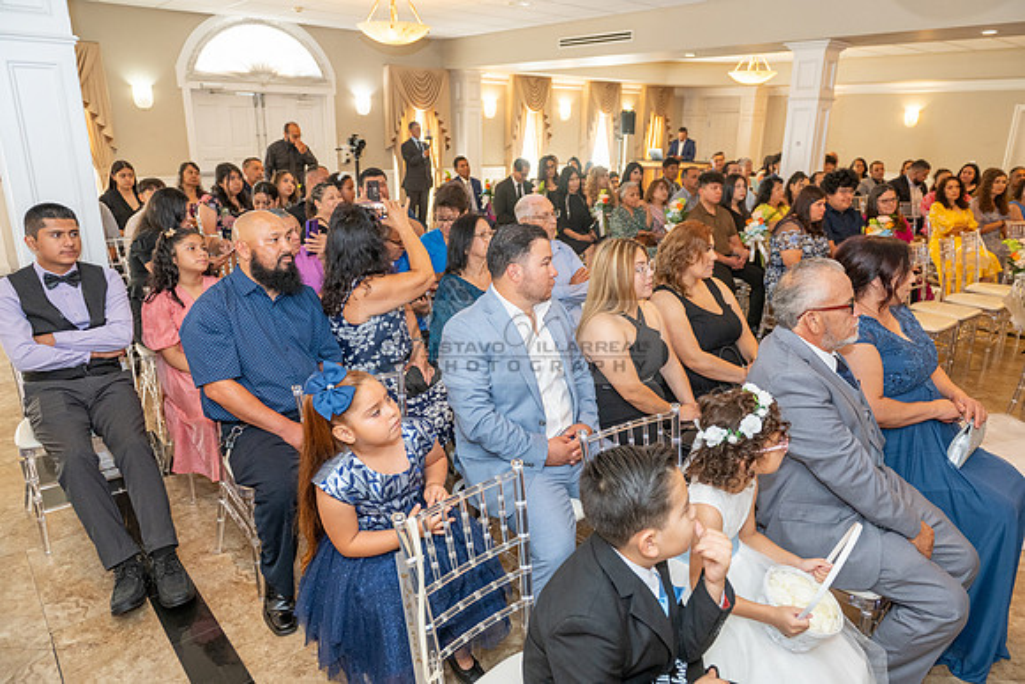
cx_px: 512
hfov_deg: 73.7
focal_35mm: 24
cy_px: 342
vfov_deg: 53.2
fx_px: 683
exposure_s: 1/200
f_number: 3.5
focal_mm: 24
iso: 1250
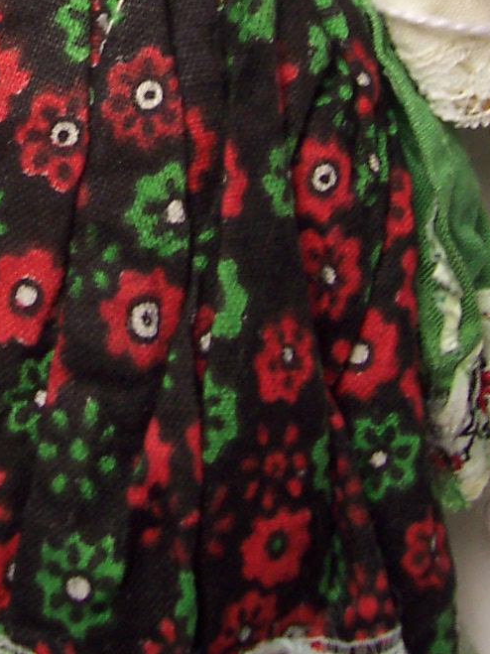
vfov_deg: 20.2
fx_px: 1756
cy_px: -41
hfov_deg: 15.5
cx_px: -29
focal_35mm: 93
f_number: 2.8
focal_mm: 5.6
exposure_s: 1/45
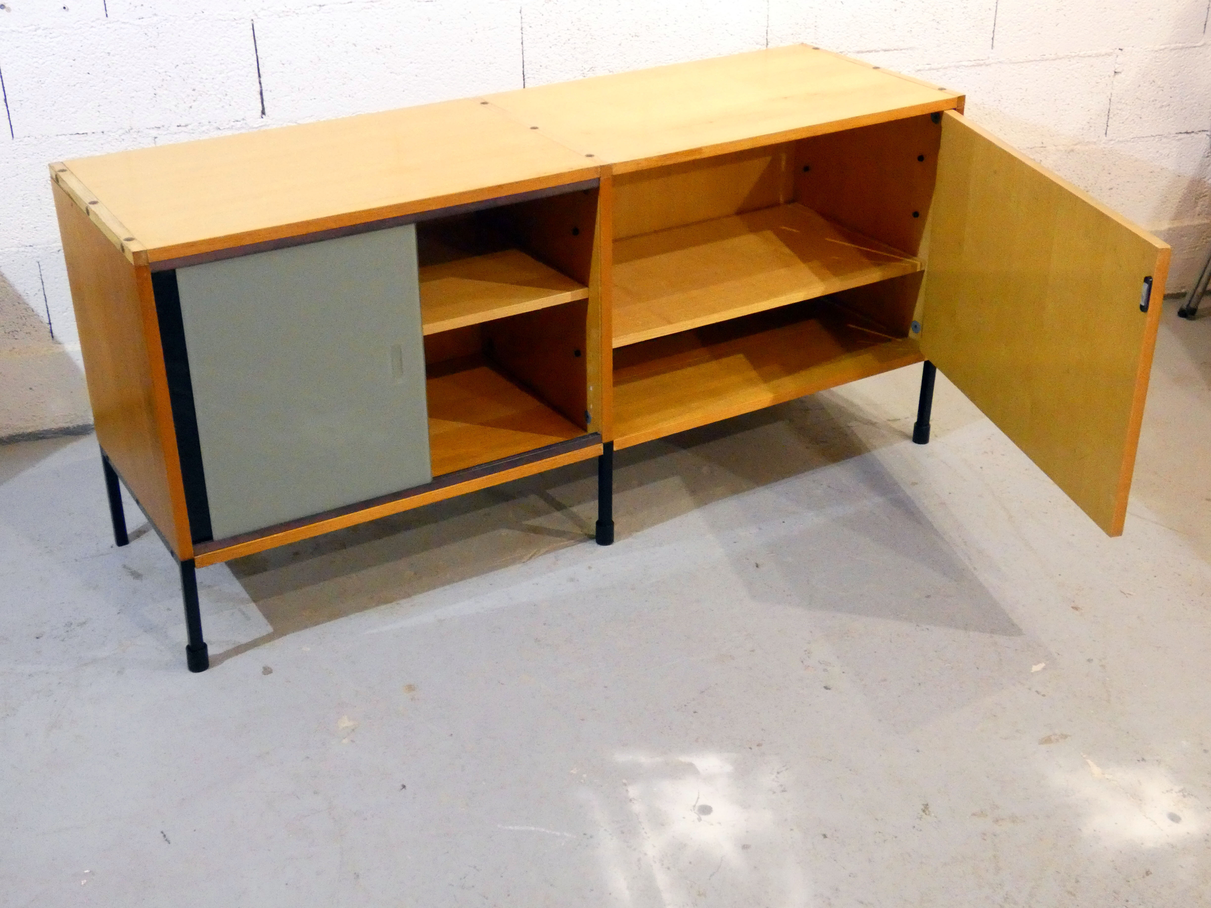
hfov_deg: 43.9
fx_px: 1504
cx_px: 606
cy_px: 454
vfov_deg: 33.6
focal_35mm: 43
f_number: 3.7
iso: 1600
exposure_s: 1/60
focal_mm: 7.8
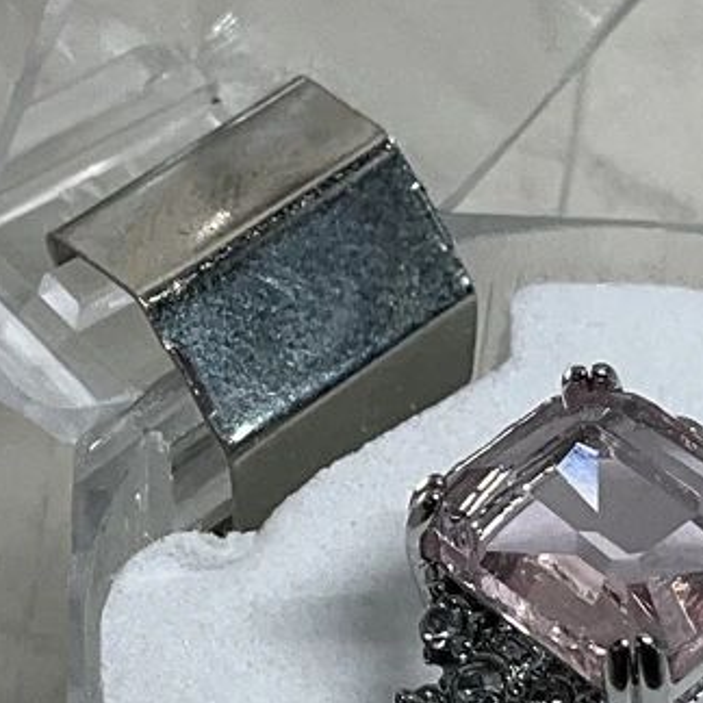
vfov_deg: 11.1
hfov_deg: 11.0
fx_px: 3630
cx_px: 215
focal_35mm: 158
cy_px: 393
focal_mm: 3
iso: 40
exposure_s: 1/120
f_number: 1.8
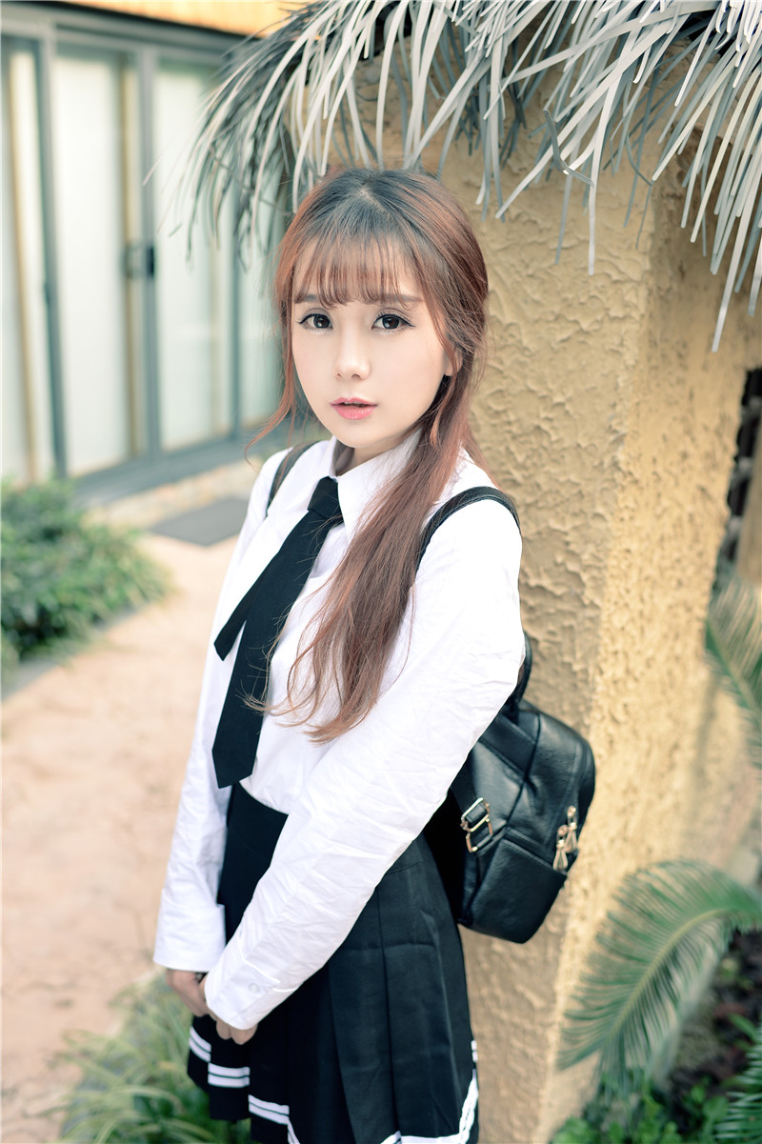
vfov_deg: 54.4
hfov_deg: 37.8
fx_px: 1112
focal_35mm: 35
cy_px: 572
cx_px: 381
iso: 100
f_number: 2.5
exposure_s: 1/250
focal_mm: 35
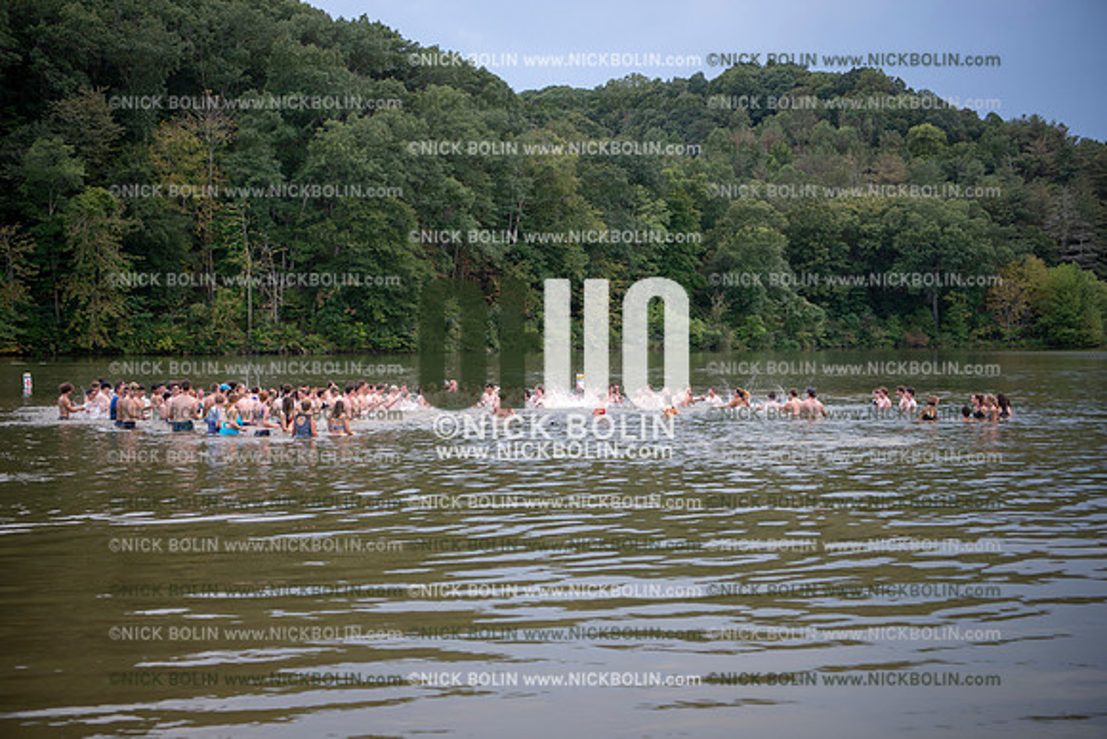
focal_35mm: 50
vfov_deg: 27.0
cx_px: 554
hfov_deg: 39.6
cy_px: 370
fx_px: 1538
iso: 160
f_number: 3.2
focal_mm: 50
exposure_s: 1/400
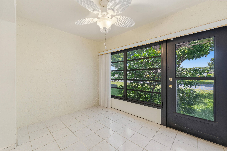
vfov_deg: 81.2
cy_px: 76
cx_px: 114
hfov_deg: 104.3
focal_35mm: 14
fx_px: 88
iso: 250
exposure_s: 1/2
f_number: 9
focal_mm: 14
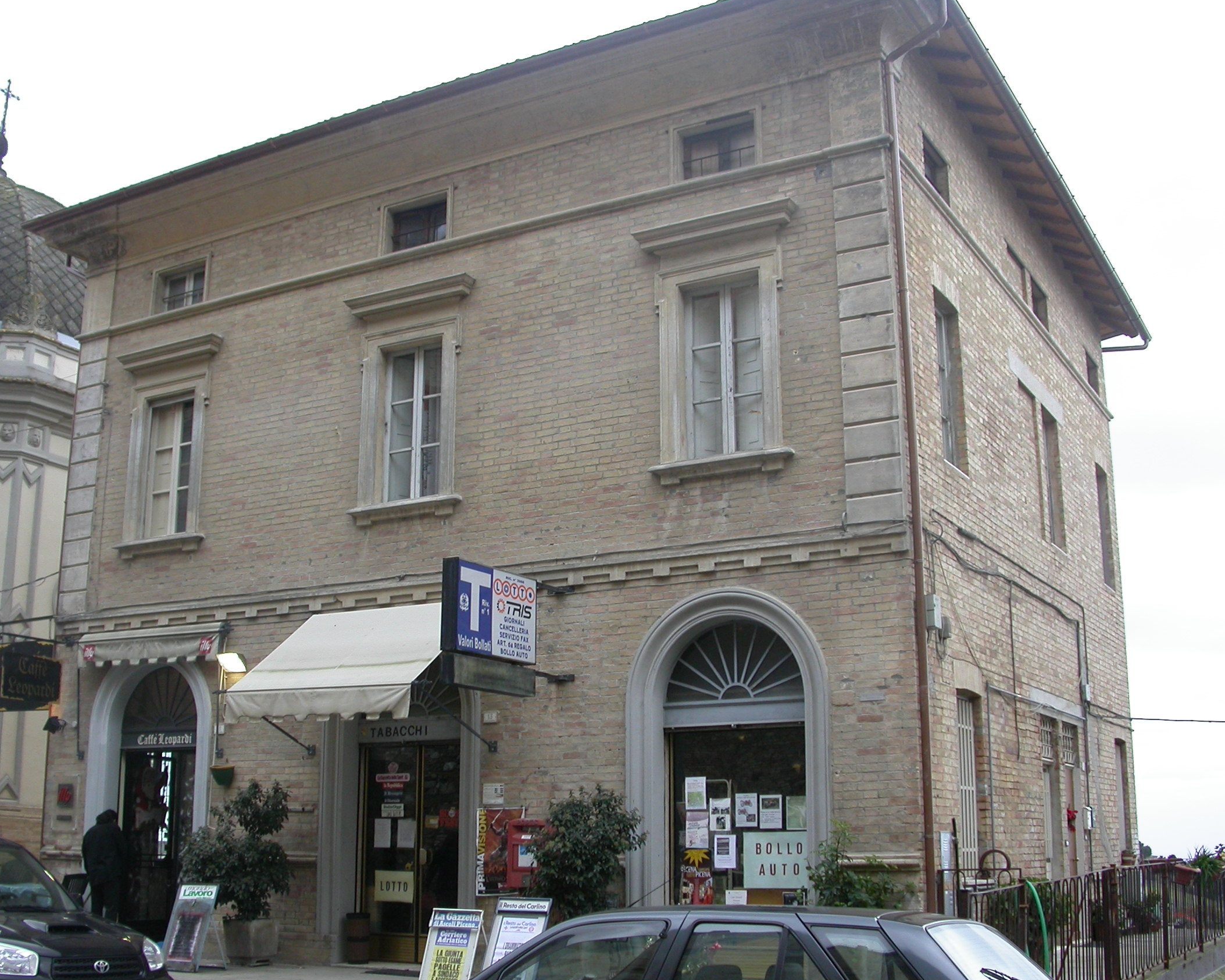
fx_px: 1450
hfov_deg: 45.8
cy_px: 493
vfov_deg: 37.3
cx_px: 586
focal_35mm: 40
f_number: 3
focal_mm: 7.85
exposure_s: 1/57.1
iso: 100
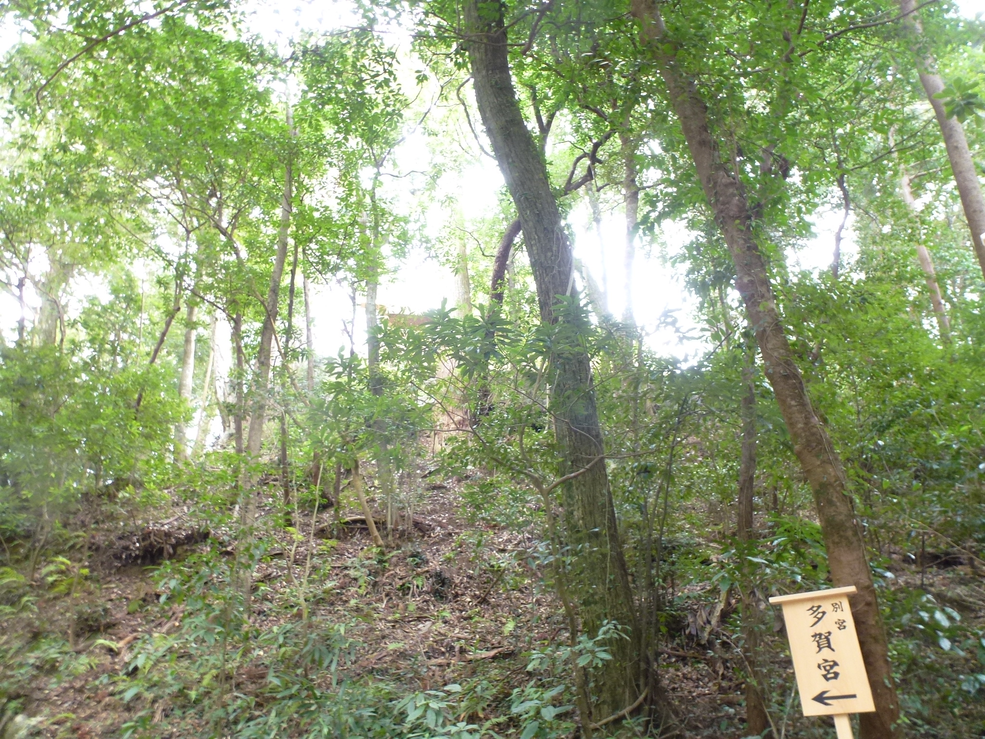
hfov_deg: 71.6
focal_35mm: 24
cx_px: 492
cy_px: 370
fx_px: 683
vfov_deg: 56.8
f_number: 3.3
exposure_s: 1/10
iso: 200
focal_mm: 4.3
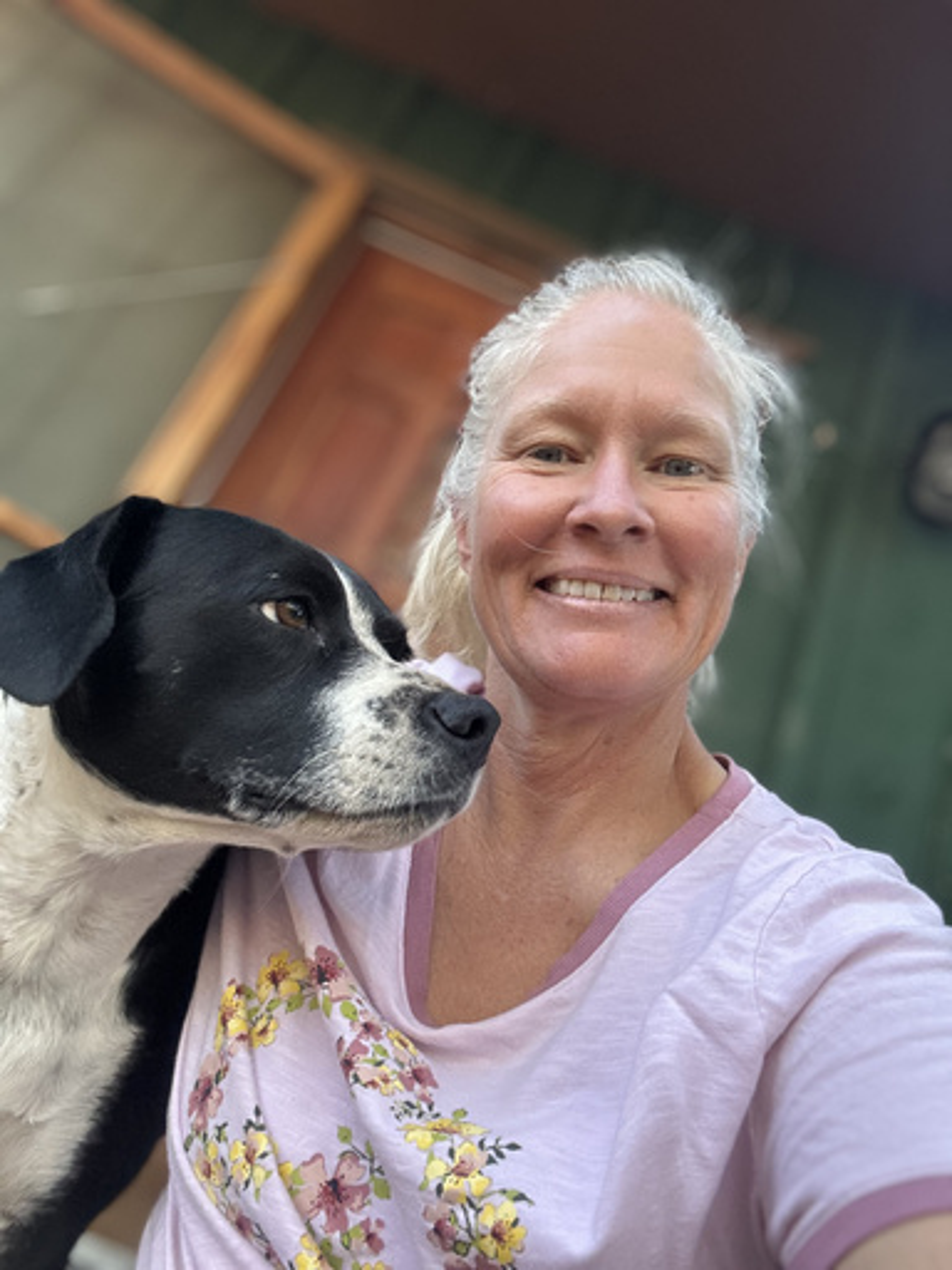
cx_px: 476
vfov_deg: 60.0
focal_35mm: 30
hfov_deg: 46.8
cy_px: 635
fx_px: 1100
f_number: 1.9
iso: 80
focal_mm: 2.69
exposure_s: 1/86
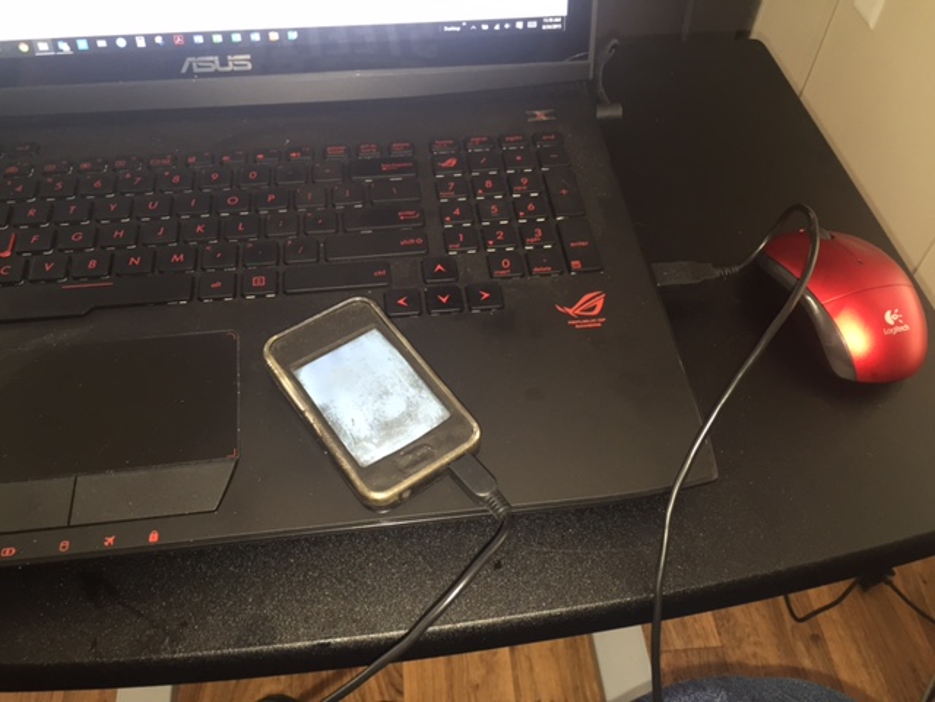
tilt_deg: -51.0
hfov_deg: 61.7
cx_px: 468
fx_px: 783
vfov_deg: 48.2
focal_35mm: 29
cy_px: 351
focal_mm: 4.15
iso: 100
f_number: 2.2
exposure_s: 1/17
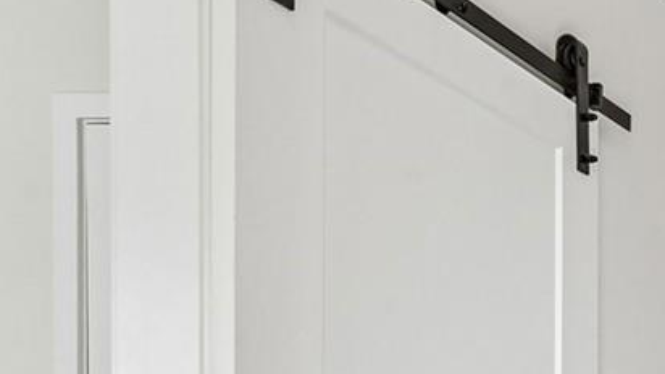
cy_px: 490
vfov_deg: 19.4
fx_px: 1005
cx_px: 1135
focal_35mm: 57
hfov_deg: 23.4
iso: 400
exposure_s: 1/80
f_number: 10
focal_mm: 14
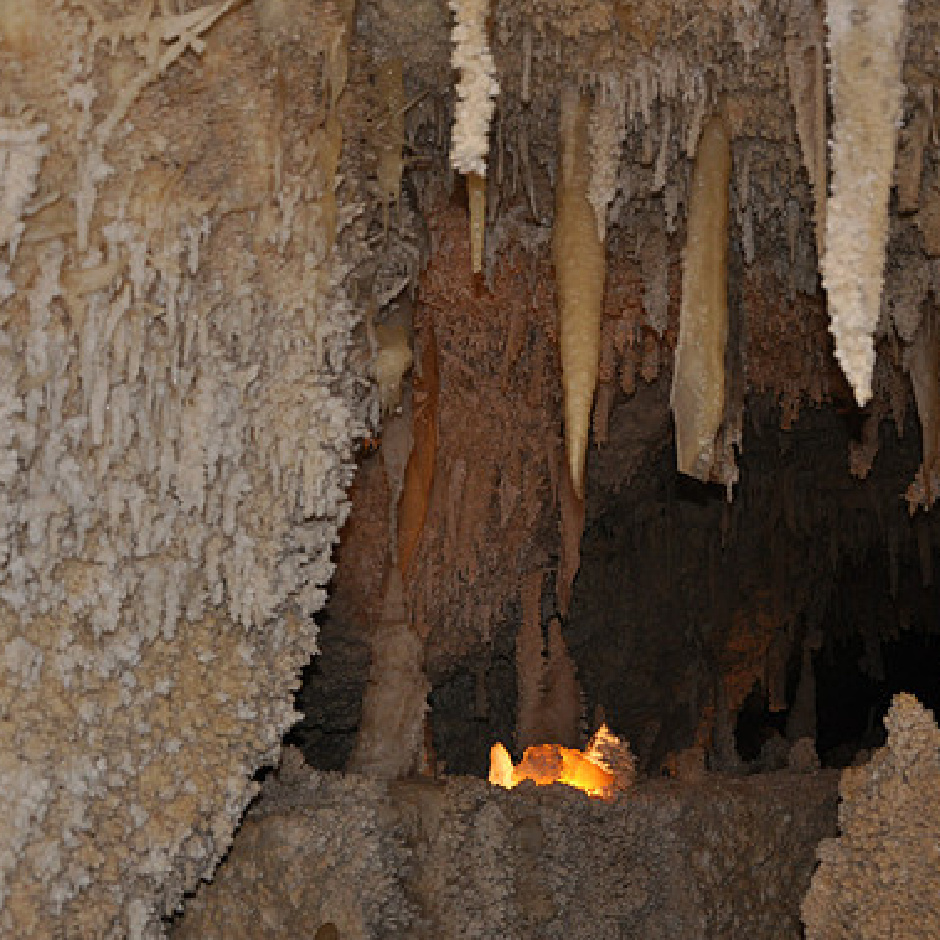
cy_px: 470
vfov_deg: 23.4
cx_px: 565
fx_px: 2273
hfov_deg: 23.3
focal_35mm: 74
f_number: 4.5
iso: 800
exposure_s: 1/60
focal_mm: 38
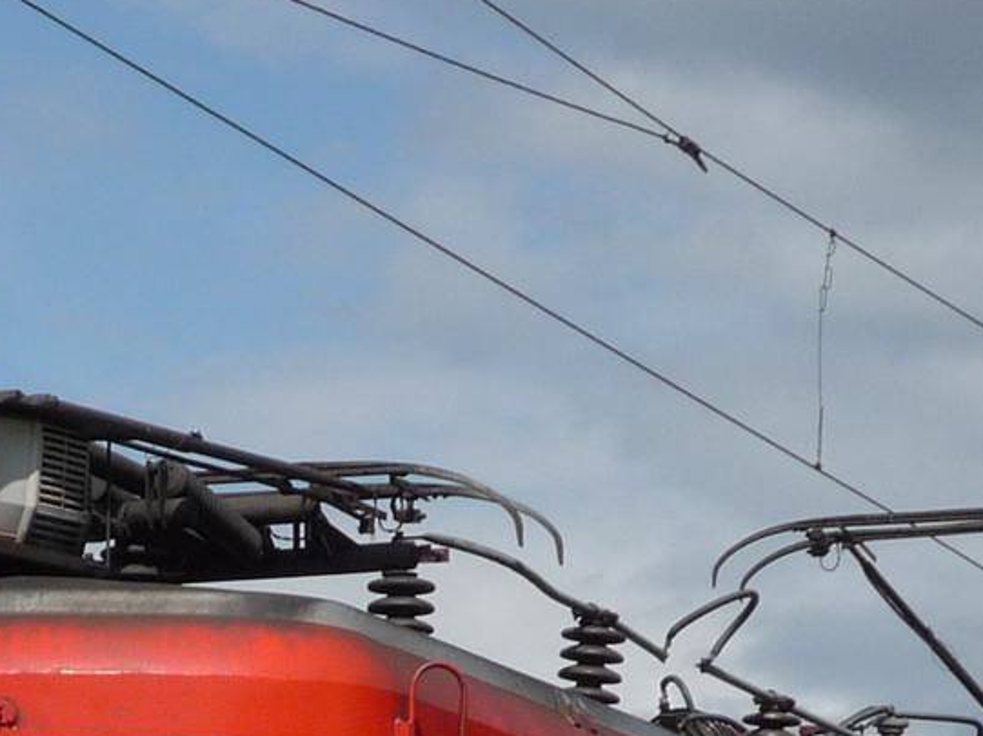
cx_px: 298
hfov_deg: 9.6
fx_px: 5846
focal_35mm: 206
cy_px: 1238
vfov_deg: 7.0
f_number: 5.6
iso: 100
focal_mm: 9.5
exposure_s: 1/800
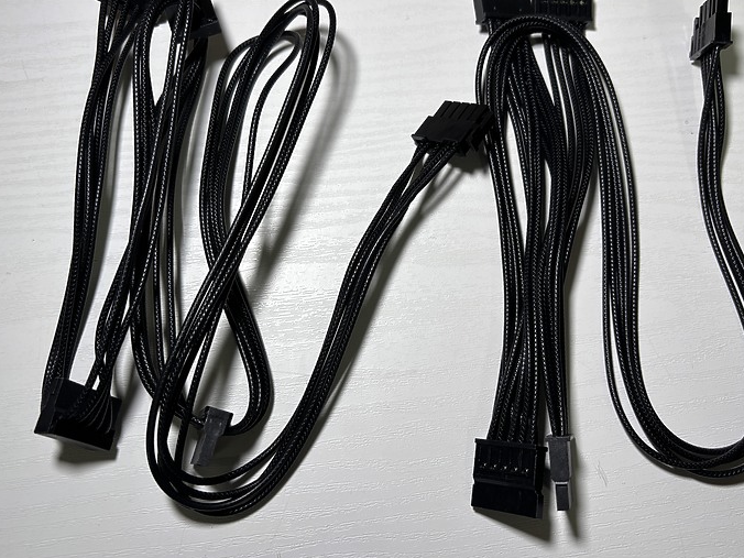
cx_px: 383
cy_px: 243
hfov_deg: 60.0
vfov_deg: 46.7
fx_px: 645
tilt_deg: -75.1
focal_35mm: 30
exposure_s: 1/120
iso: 64
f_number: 1.6
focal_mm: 5.96
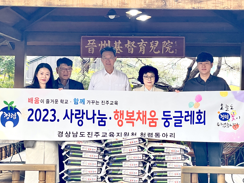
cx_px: 131
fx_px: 522
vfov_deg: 19.9
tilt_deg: +1.8
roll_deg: -1.1
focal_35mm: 74
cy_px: 88
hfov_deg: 26.3
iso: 125
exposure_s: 1/99
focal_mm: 6
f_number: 2
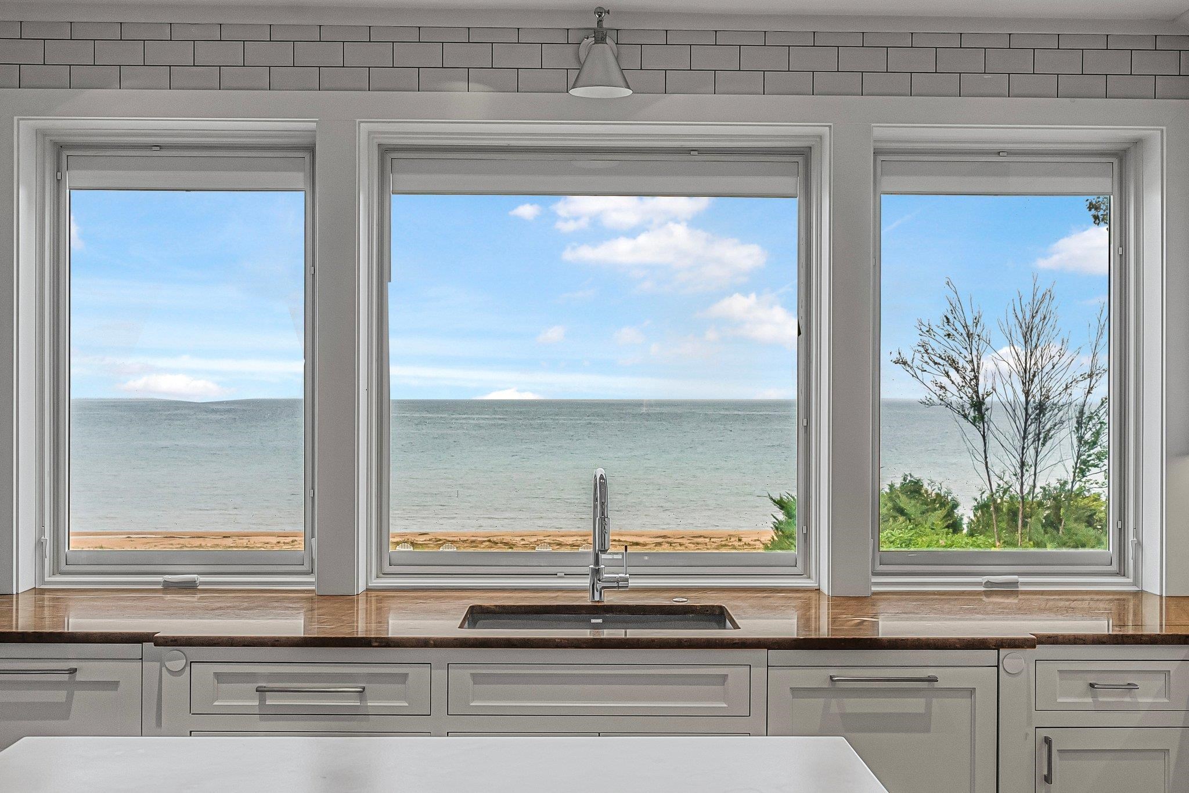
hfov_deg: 49.5
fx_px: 1288
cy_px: 396
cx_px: 594
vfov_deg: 34.2
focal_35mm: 39
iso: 1000
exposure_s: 1/640
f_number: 9
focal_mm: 39
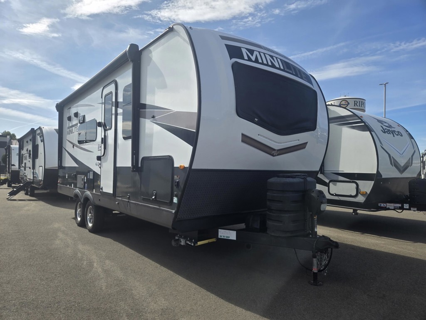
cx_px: 213
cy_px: 160
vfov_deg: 58.9
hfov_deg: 73.9
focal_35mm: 23
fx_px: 283
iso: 25
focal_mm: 5.4
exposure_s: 1/1542
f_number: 1.8
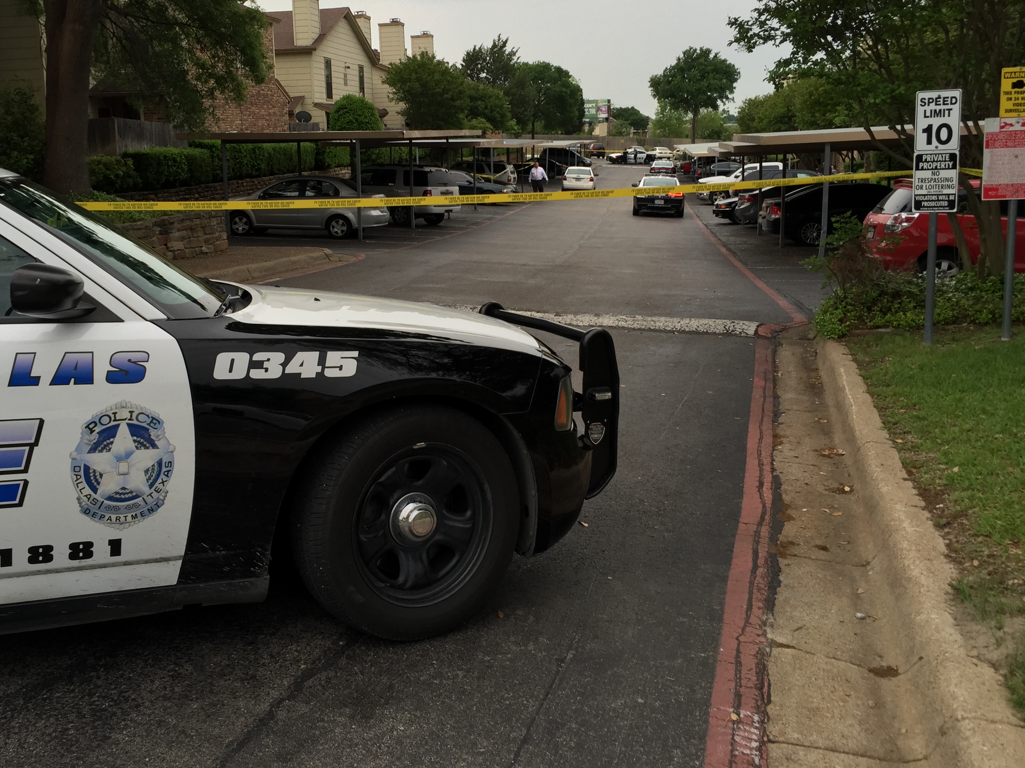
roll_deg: +1.3
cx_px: 420
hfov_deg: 52.3
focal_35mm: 35
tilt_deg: -10.6
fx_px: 1036
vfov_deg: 40.6
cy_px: 315
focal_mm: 4.15
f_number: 2.2
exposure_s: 1/60
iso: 32
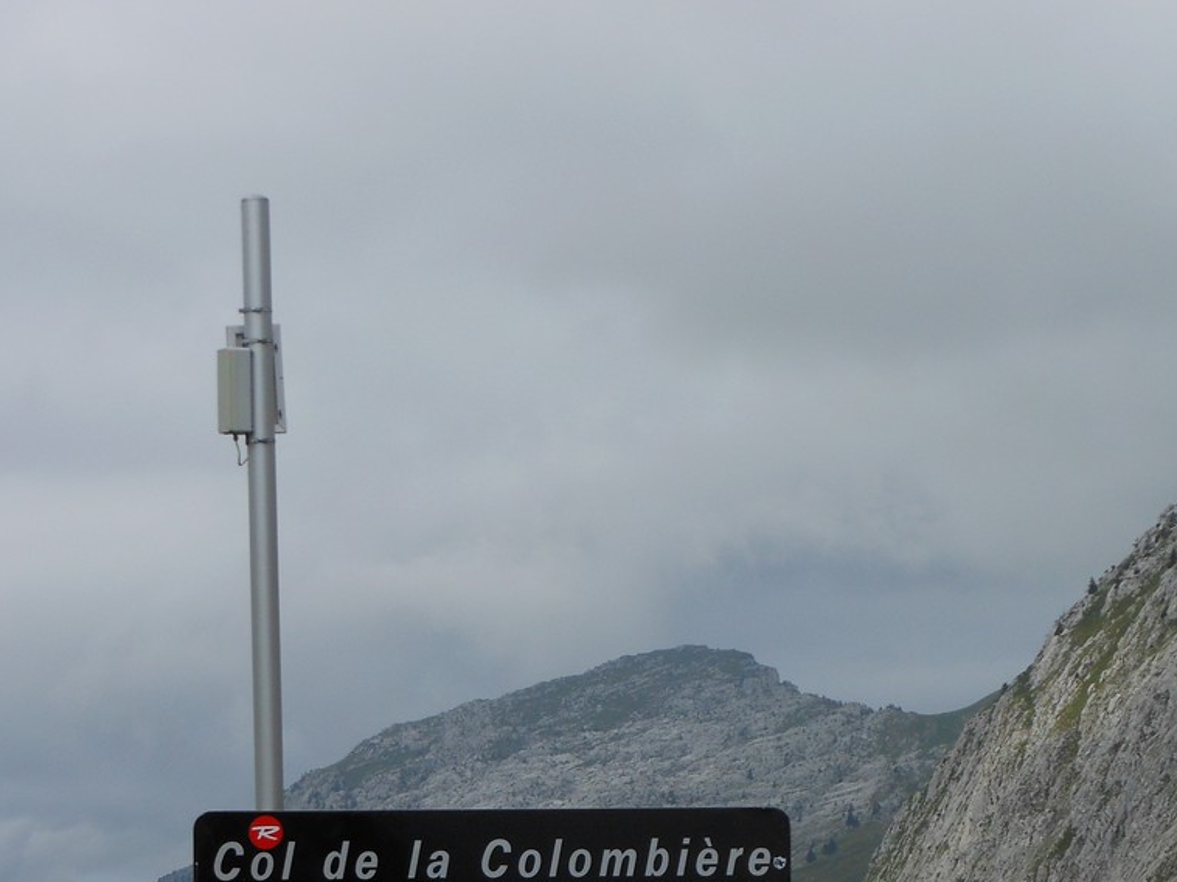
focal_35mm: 130
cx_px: 595
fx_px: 4419
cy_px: 744
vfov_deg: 11.3
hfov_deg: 15.2
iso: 80
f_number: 4.4
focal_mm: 13.6
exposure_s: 1/800
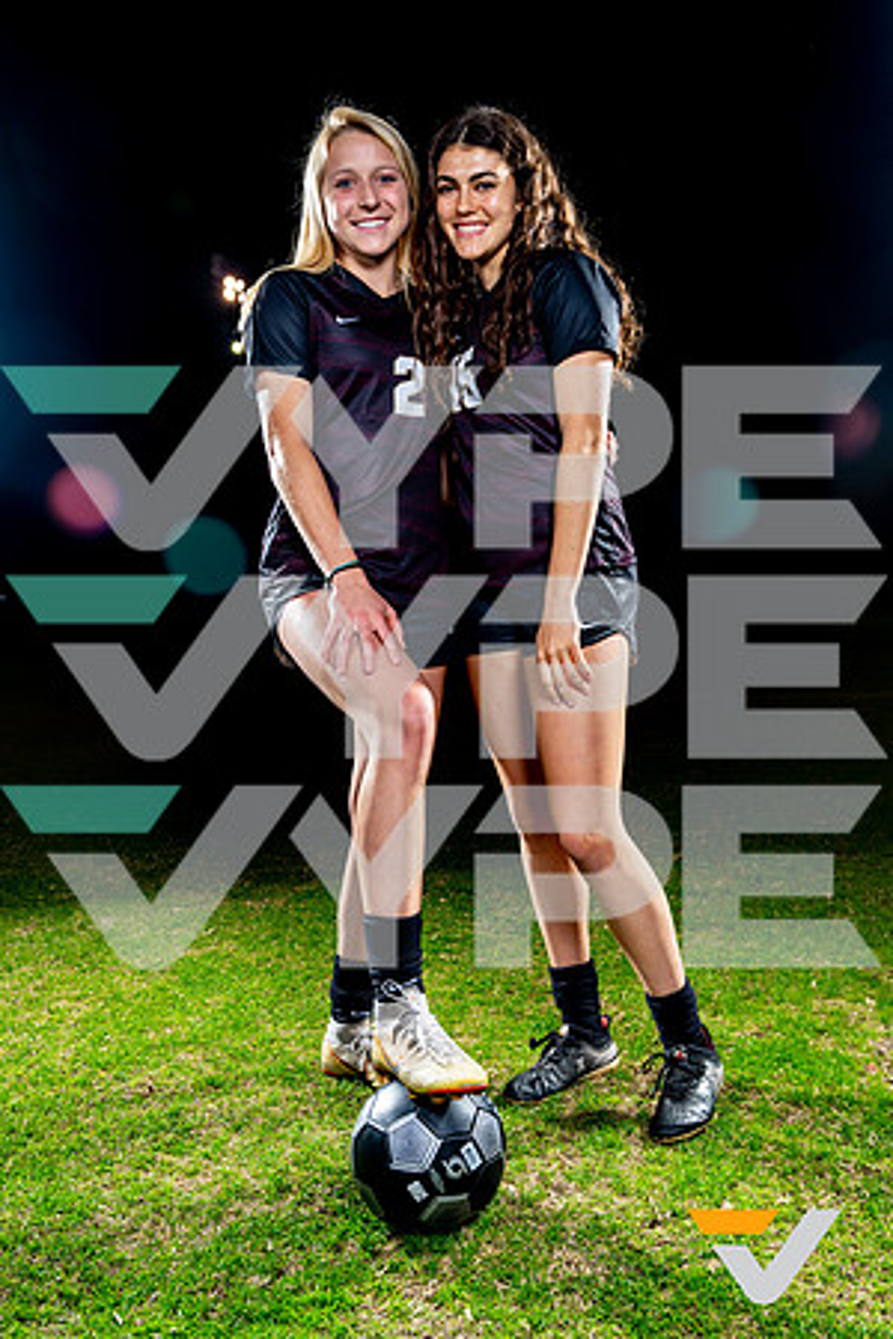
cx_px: 446
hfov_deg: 40.0
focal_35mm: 33
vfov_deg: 57.2
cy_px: 670
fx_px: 1228
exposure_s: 1/125
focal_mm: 33
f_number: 5.6
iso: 100
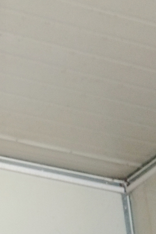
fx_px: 800
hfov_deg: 10.2
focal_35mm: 123
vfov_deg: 16.3
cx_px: -165
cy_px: 230
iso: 147
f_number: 2
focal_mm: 3.87
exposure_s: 1/33.3
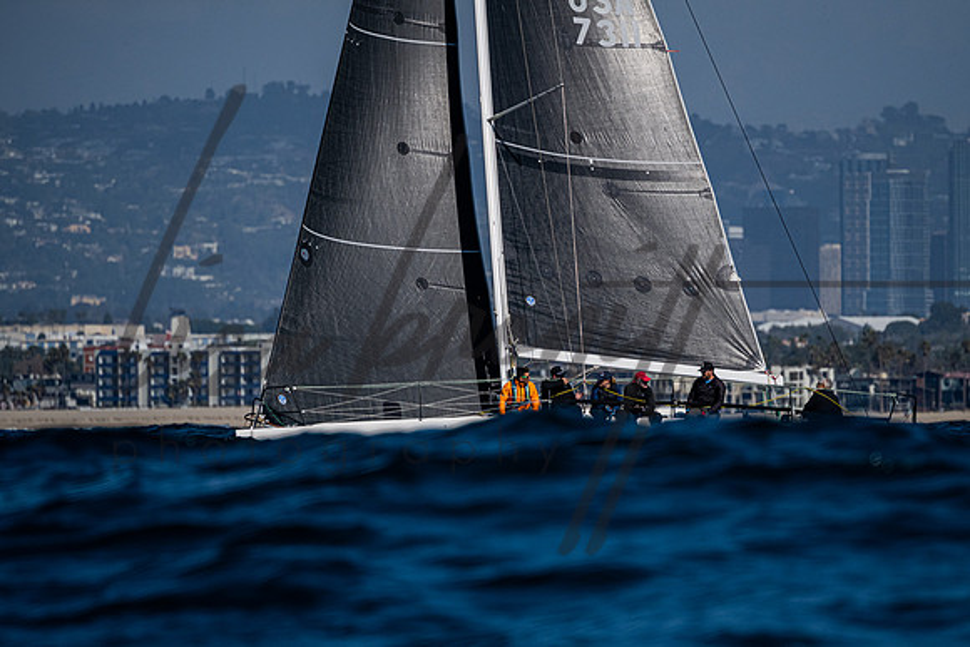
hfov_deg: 3.8
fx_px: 14508
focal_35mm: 538
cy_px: 427
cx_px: 583
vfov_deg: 2.6
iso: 400
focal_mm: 400
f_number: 5.6
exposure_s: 1/8000
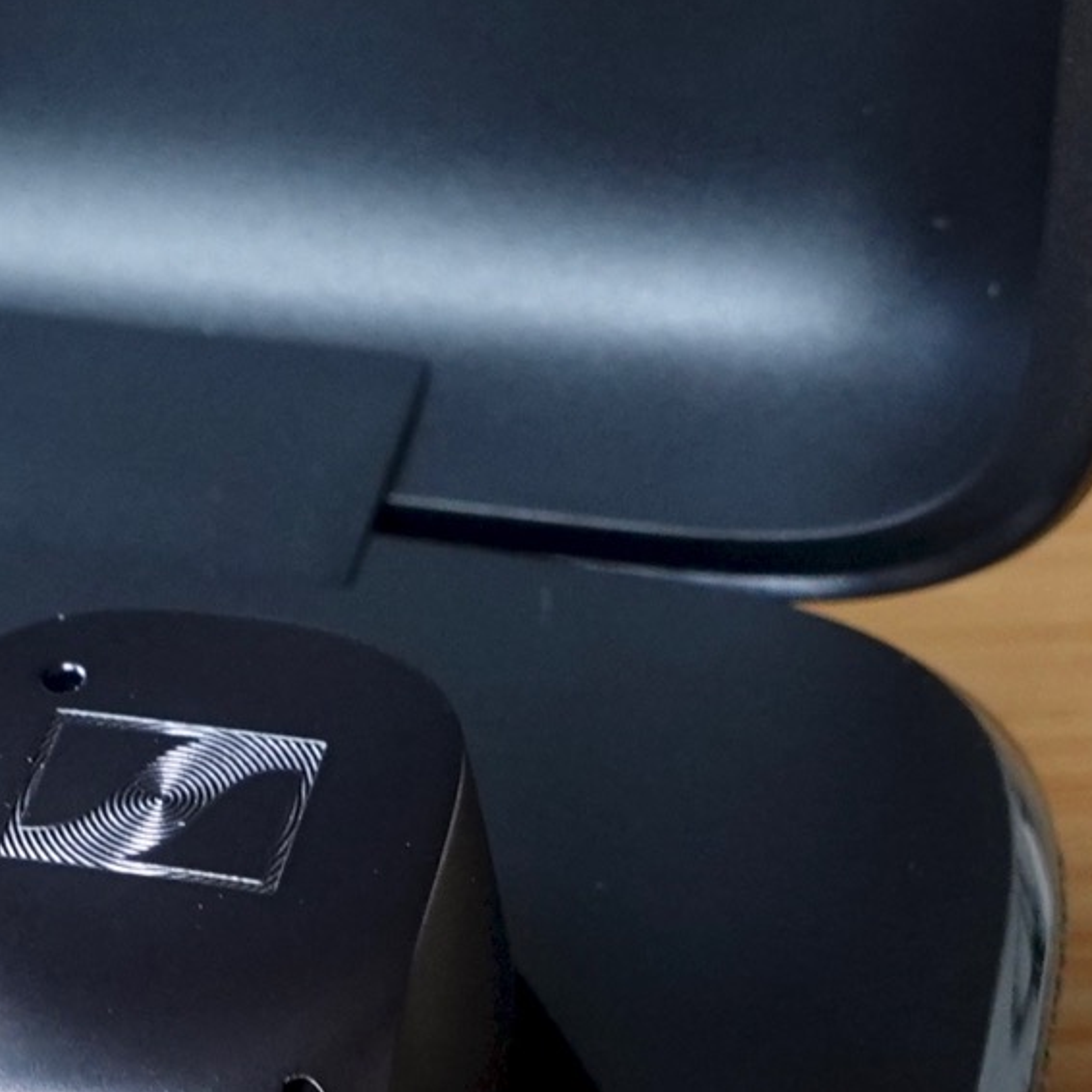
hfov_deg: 18.6
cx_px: -73
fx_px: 3212
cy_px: 700
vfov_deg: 19.3
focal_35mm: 90
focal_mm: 9.4
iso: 800
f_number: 5.6
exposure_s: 1/30
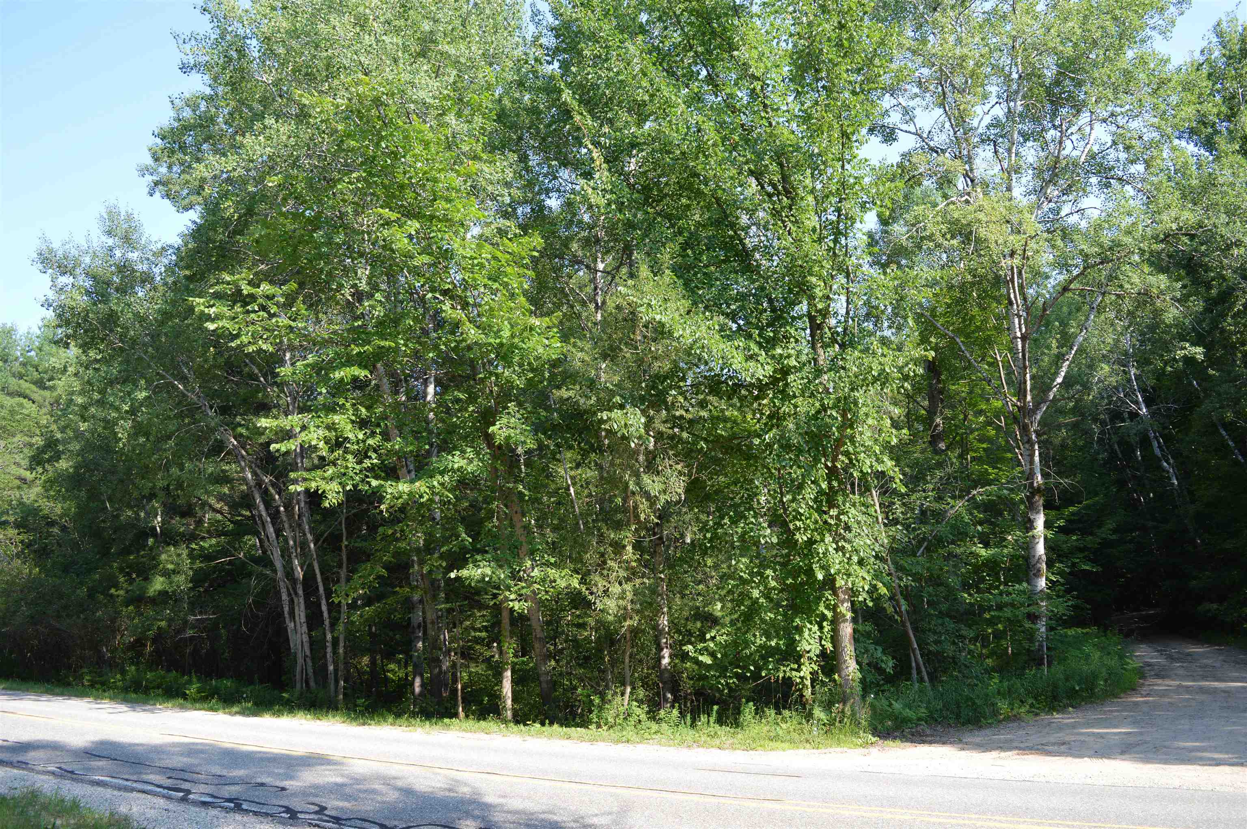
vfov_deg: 47.8
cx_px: 624
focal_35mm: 27
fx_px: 934
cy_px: 414
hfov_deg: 67.4
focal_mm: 18
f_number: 5.6
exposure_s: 1/125
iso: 100
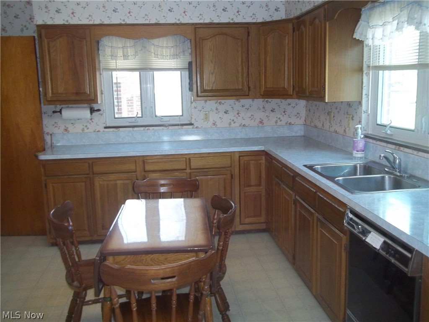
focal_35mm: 32
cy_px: 161
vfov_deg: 44.2
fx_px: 397
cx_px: 214
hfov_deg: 56.8
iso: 160
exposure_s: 1/40
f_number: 2.9
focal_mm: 5.7
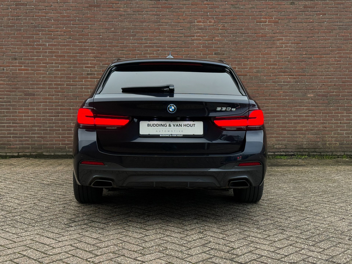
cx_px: 176
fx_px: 488
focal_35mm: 48
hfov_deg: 39.7
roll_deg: -0.3
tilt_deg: -4.1
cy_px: 132
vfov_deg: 30.3
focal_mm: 6.76
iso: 100
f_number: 1.78
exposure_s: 1/76
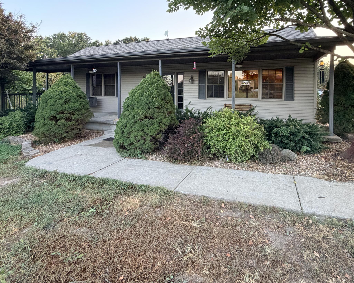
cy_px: 94
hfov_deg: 80.2
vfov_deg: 66.2
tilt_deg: -0.6
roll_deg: -0.5
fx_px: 210
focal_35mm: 20
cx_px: 190
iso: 160
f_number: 2.2
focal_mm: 2.22
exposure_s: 1/121
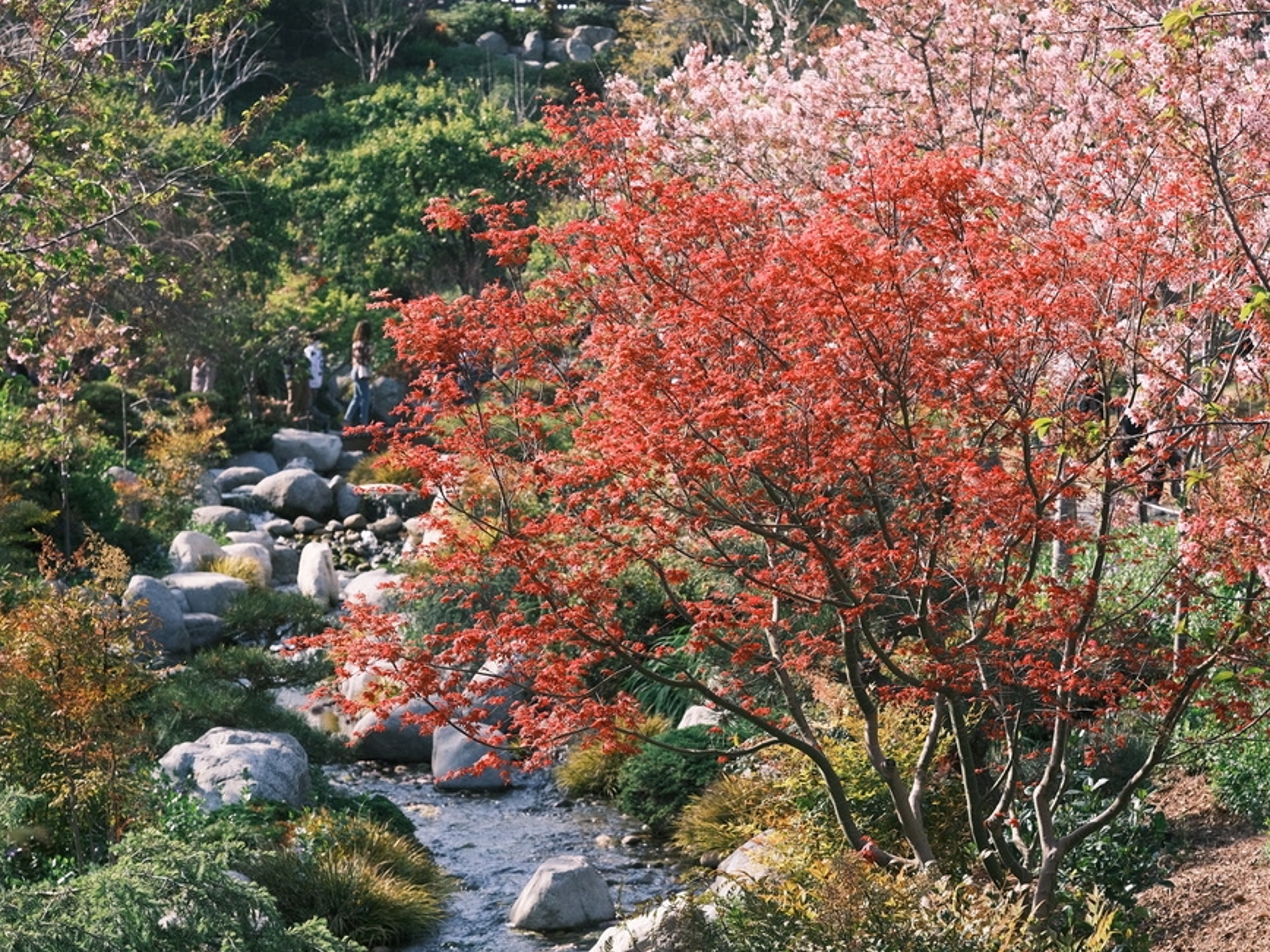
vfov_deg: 14.6
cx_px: 632
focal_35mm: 101
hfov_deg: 19.4
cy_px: 424
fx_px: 3706
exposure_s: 1/850
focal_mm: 56
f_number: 4.5
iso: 320
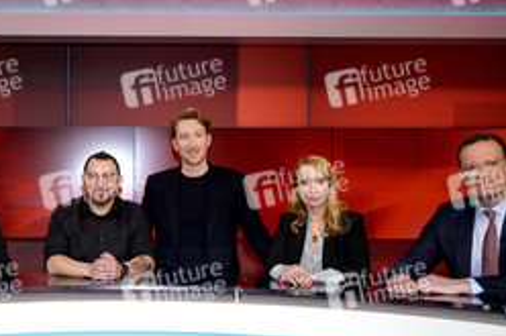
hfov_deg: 37.8
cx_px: 119
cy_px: 236
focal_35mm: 51
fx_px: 716
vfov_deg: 26.2
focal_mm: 28
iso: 1600
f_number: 5.6
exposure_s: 1/125
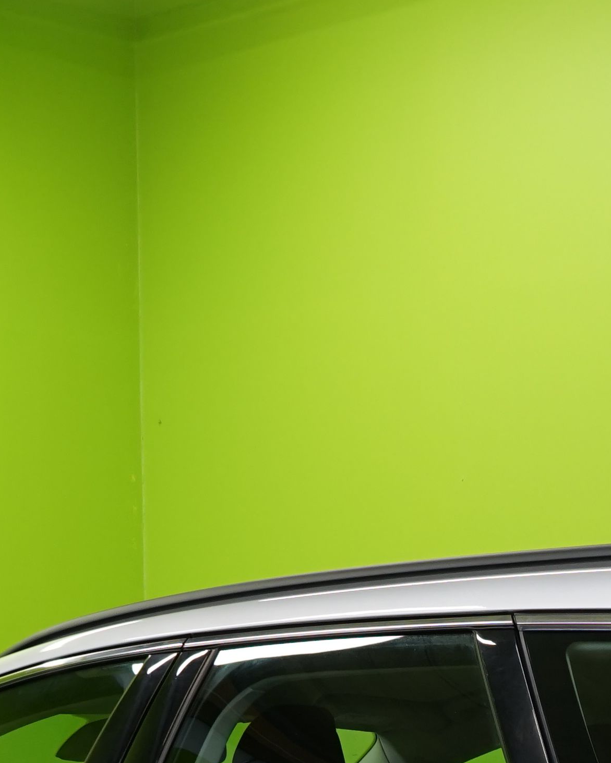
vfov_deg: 14.4
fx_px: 2870
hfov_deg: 12.0
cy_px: 1024
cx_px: 601
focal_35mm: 127
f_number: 6.3
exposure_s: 1/30
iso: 500
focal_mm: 33
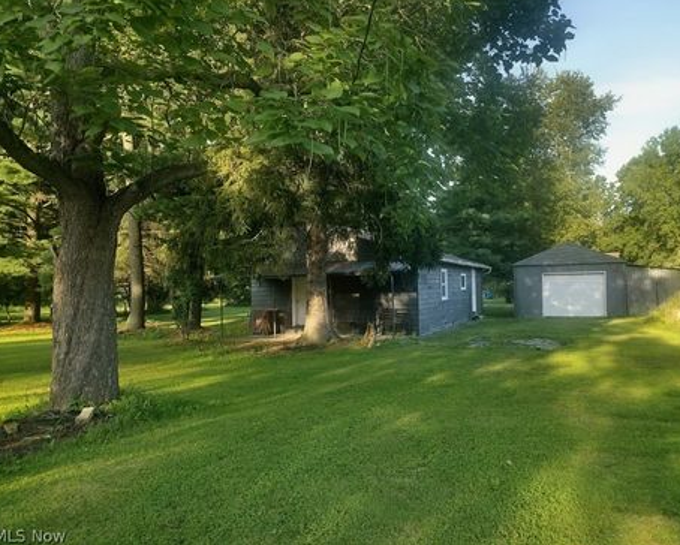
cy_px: 267
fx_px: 584
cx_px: 364
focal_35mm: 29
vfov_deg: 50.0
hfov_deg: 60.3
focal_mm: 4.71
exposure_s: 1/292
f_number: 1.7
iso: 100
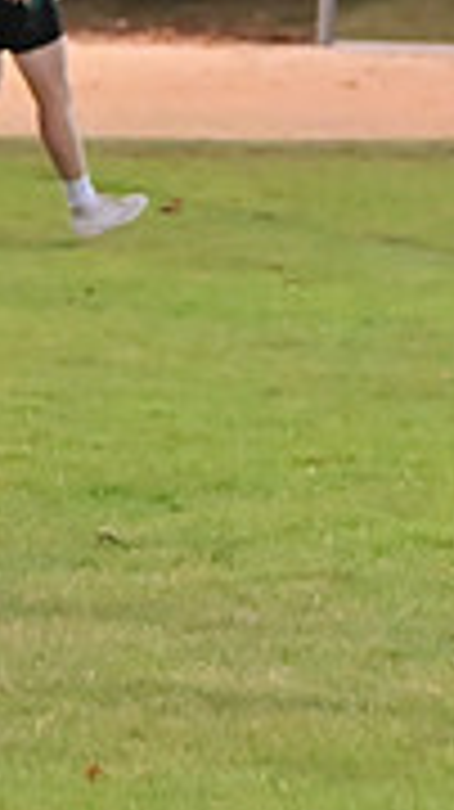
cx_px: -535
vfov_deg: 4.1
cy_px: 241
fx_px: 11343
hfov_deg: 2.3
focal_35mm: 529
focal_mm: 105
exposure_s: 1/320
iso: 6400
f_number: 4
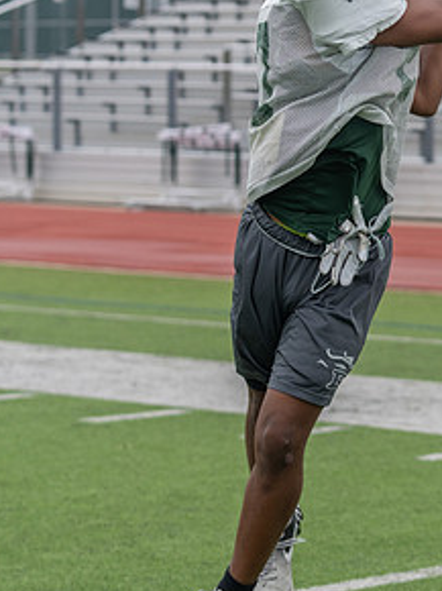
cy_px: 182
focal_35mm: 172
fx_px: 2933
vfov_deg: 11.5
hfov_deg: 8.5
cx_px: 494
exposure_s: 1/1250
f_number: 3.5
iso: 200
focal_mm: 72
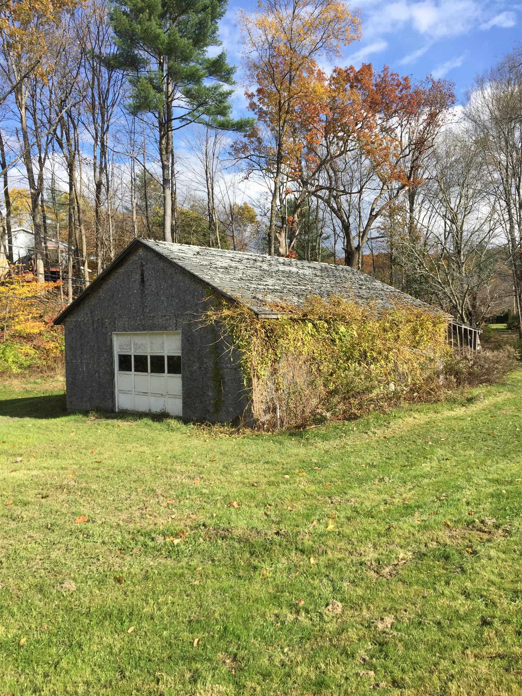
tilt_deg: +0.0
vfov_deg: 61.7
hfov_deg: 48.2
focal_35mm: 29
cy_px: 348
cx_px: 261
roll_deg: +1.8
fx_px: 583
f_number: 2.2
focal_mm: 4.15
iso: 32
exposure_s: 1/1319
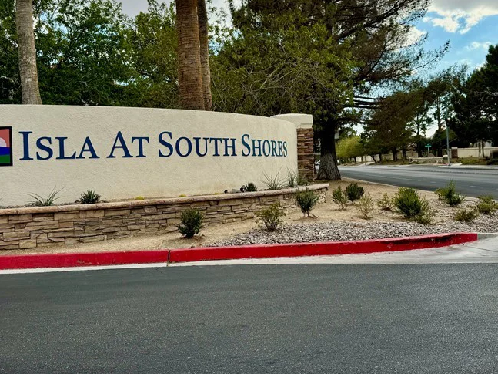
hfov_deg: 49.0
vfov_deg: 37.6
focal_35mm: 38
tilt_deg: +1.2
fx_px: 547
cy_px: 156
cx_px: 252
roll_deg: +2.3
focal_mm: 6.76
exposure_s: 1/2174
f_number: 1.78
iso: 80
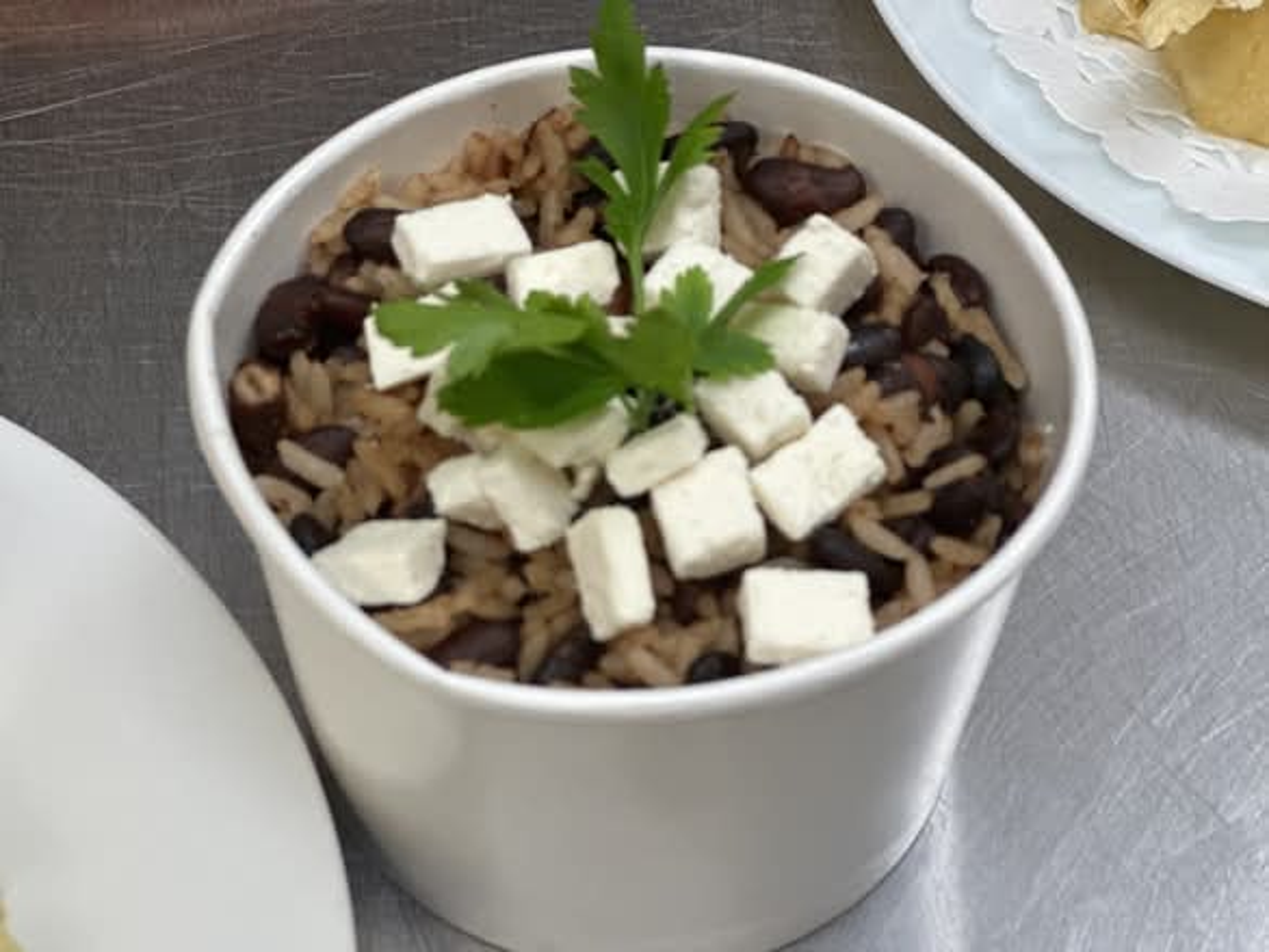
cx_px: 634
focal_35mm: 77
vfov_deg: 19.2
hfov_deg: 25.3
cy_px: 476
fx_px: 2824
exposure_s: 1/120
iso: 200
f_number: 2.8
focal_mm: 9
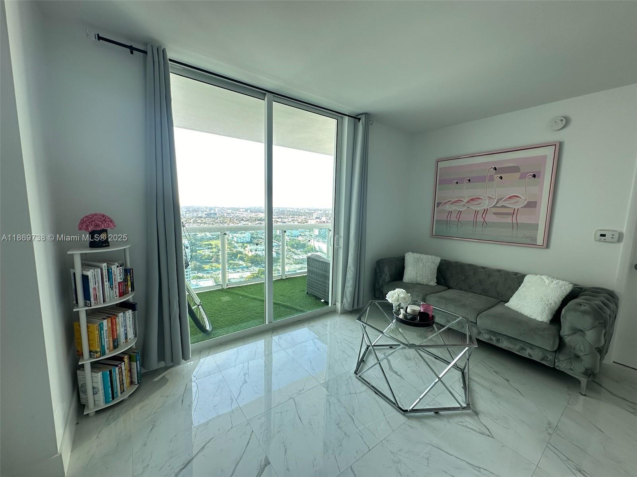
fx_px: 258
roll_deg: -2.1
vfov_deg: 85.7
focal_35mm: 14
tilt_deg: -7.5
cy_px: 238
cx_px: 318
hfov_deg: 102.1
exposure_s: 1/99
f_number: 2.2
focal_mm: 2.22
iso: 64
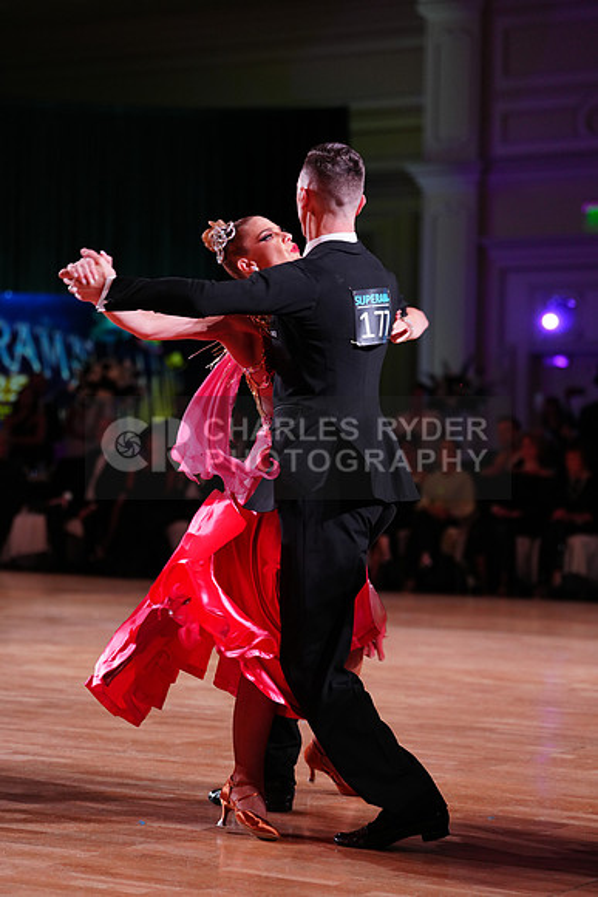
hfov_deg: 15.0
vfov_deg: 22.4
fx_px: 2266
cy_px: 448
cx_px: 299
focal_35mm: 91
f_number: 2.8
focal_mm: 91
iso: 1600
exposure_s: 1/400
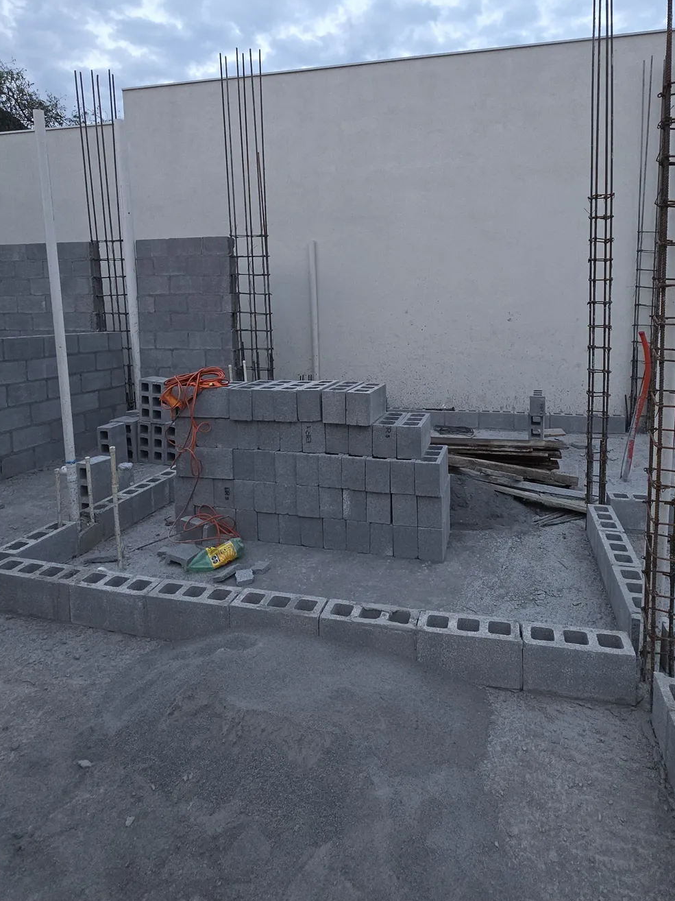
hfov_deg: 68.3
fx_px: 494
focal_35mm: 19
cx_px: 389
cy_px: 361
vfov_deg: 83.6
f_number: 1.9
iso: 80
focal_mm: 2.2
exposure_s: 1/60
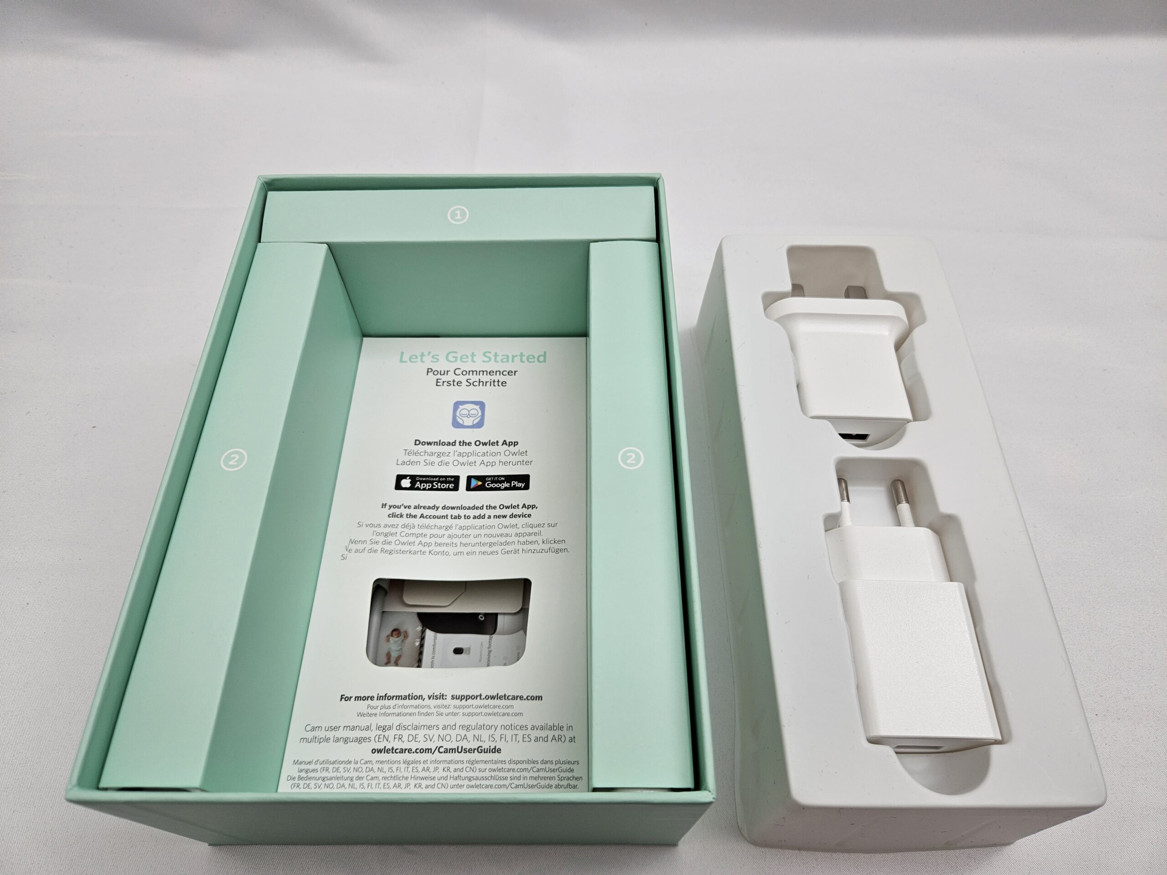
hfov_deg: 73.9
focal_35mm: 23
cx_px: 584
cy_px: 438
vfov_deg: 58.9
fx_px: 775
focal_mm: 5.4
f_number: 1.8
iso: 25
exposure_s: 1/200
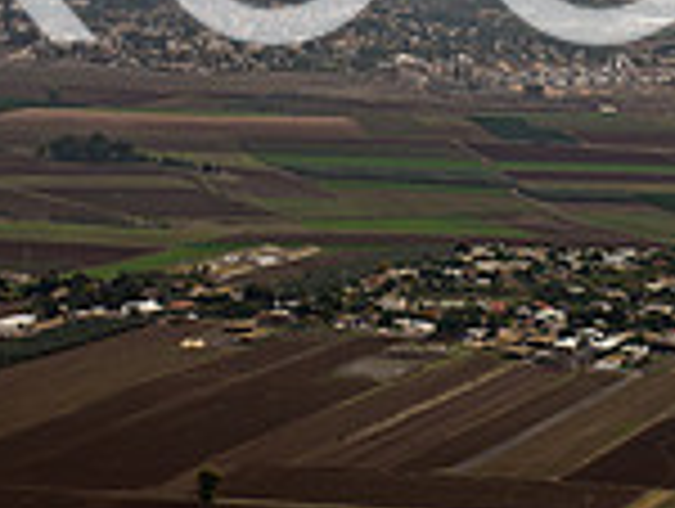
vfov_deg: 7.3
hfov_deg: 9.7
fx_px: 3984
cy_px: -83
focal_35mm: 204
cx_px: 310
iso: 100
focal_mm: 55
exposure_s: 1/800
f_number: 3.5
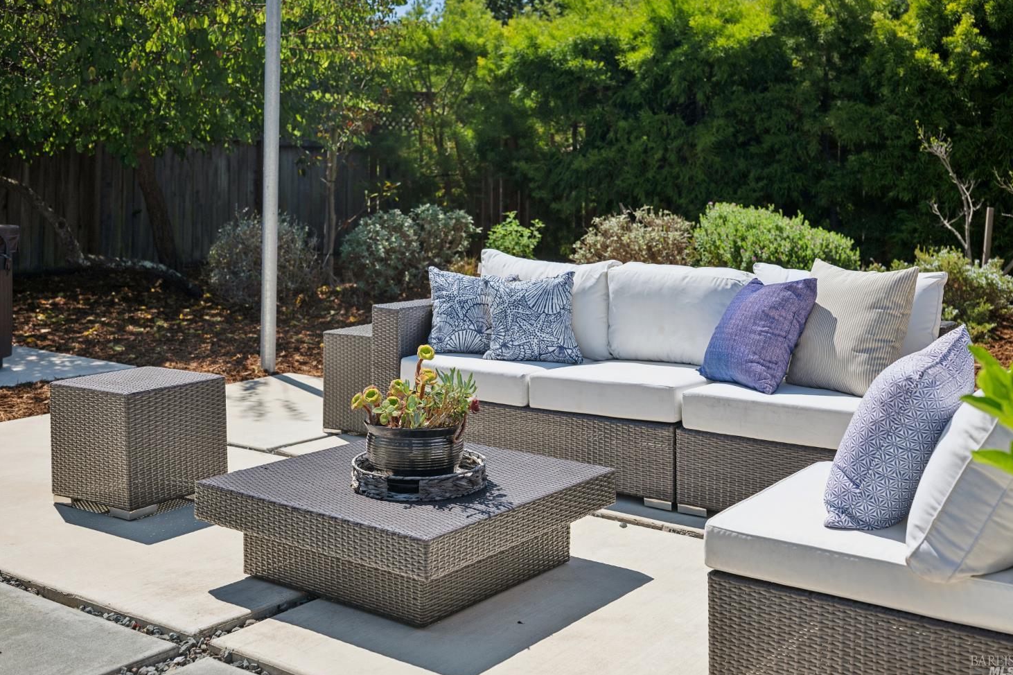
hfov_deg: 49.6
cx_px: 507
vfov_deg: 34.2
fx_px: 1097
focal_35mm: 39
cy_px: 339
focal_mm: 38
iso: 180
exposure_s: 1/800
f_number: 4
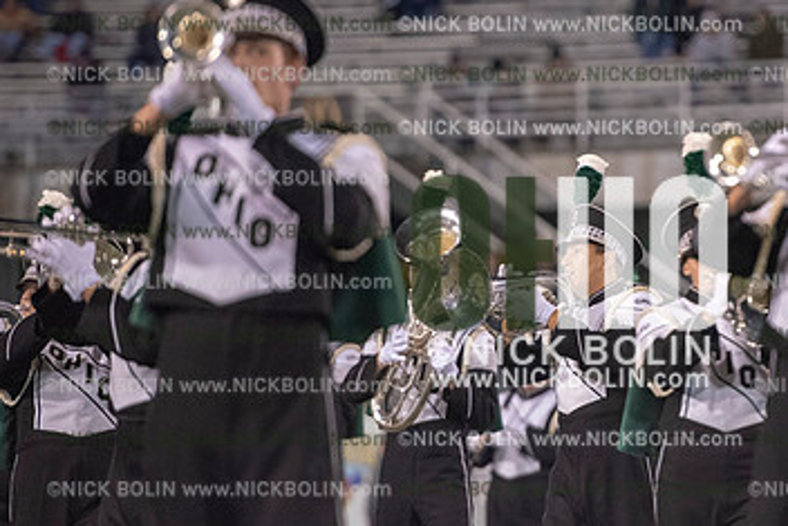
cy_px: 283
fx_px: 7226
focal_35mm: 330
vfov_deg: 4.2
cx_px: 569
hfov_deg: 6.2
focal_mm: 200
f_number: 3.2
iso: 5000
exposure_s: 1/1250
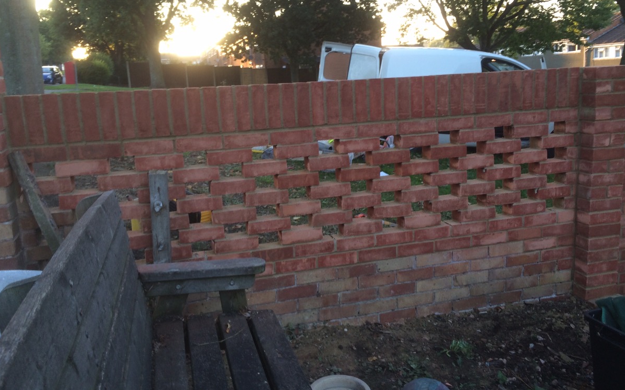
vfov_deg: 39.4
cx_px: 313
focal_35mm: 32
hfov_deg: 59.7
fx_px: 545
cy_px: 169
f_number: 2.2
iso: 40
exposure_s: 1/60
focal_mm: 4.12
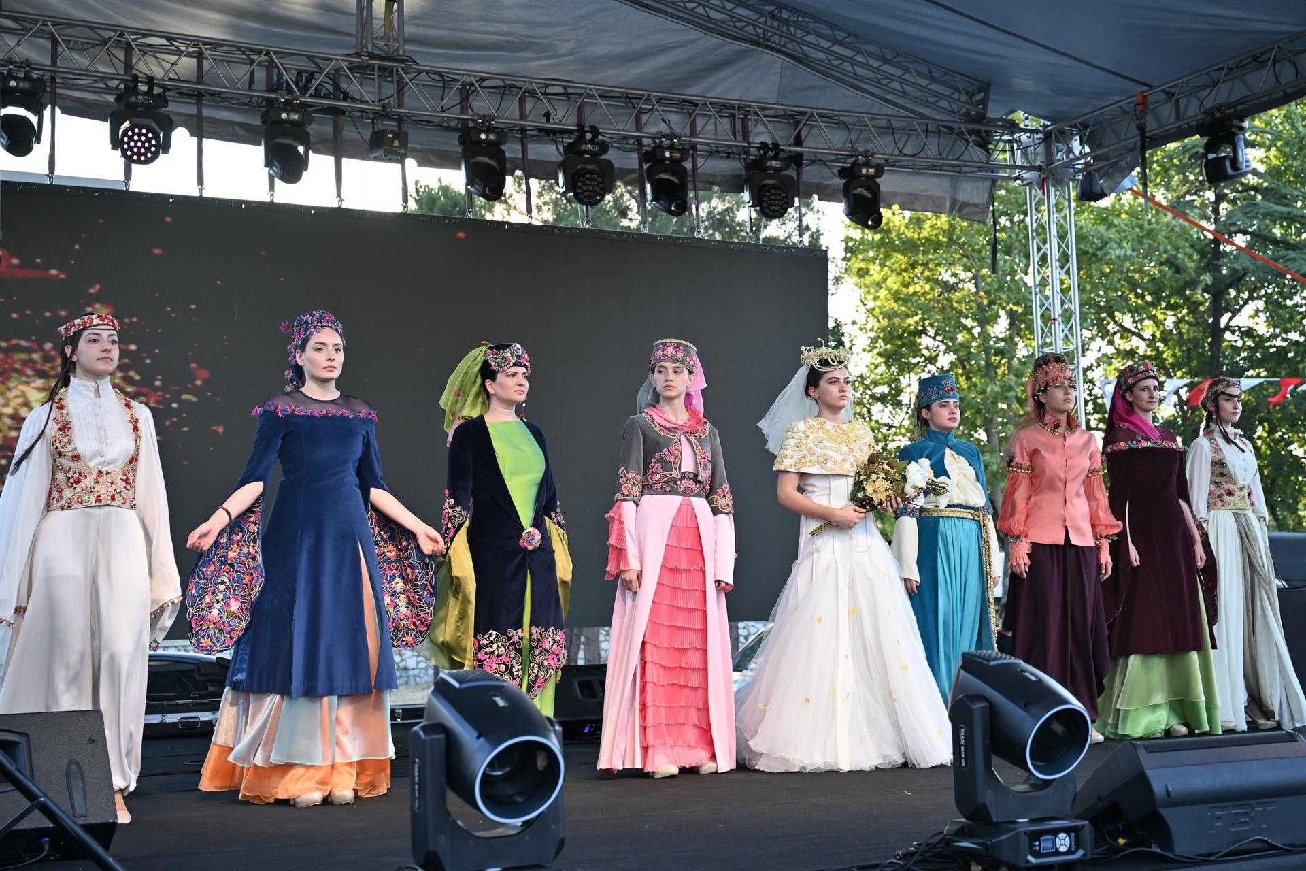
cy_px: 436
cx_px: 653
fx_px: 1705
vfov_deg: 28.6
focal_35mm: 47
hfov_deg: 41.9
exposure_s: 1/500
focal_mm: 47
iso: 800
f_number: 4.5
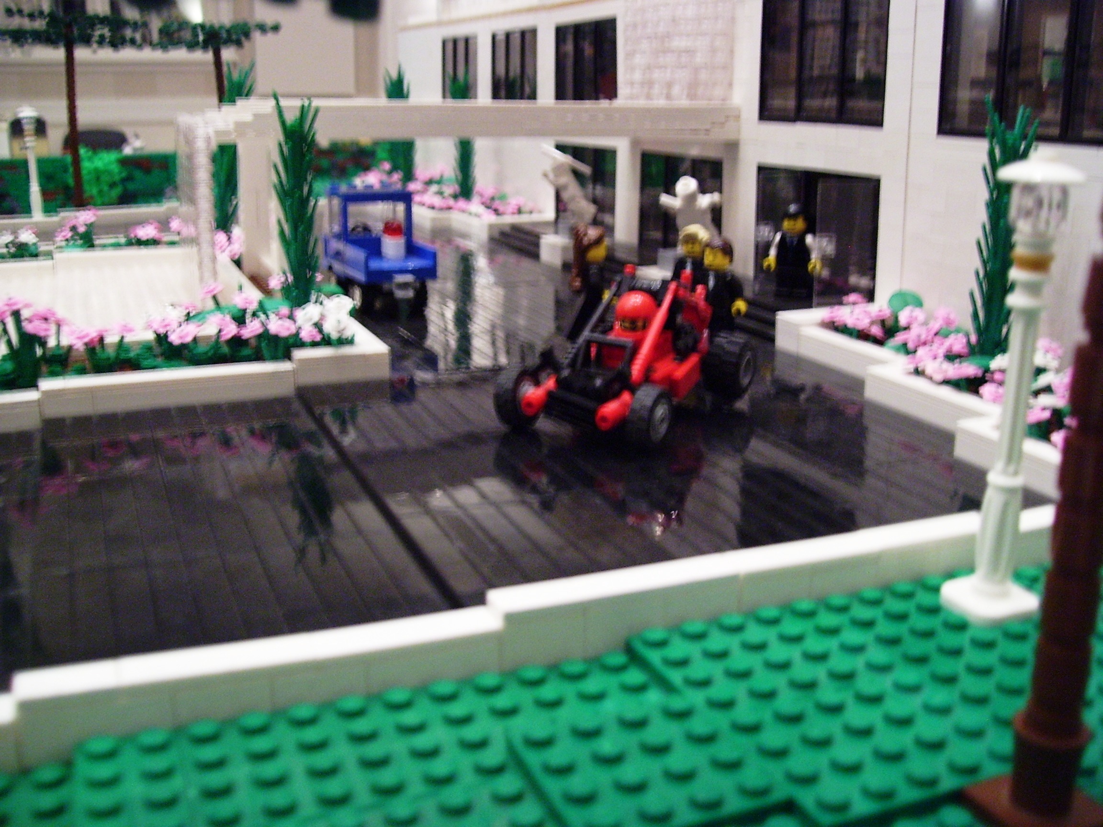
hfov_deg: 51.4
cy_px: 414
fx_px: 1147
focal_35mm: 36
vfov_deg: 39.7
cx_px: 552
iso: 160
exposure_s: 1/8
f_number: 2.7
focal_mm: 6
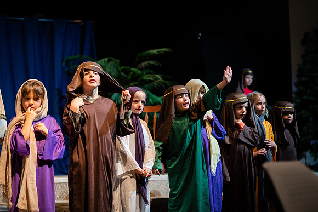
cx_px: 159
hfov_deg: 23.9
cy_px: 106
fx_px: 751
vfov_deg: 16.1
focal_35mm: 85
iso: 500
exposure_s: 1/250
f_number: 2.8
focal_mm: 85
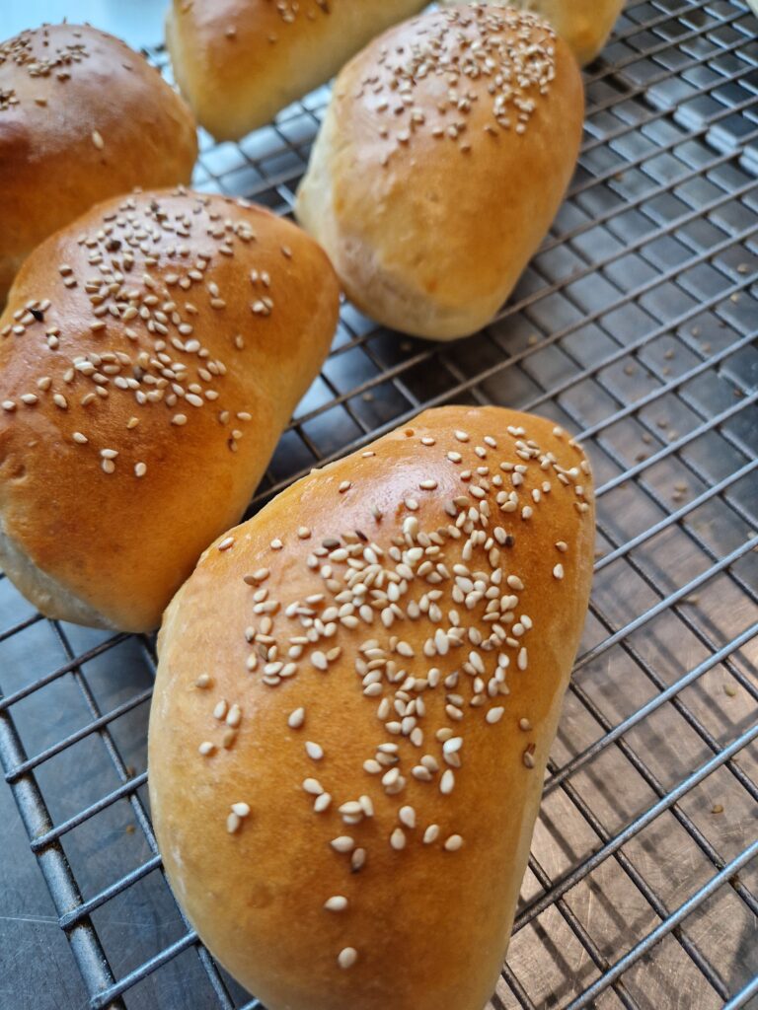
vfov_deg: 73.9
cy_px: 505
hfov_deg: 58.9
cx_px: 379
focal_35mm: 23
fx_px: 672
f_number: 1.8
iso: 160
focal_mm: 5.4
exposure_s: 1/100
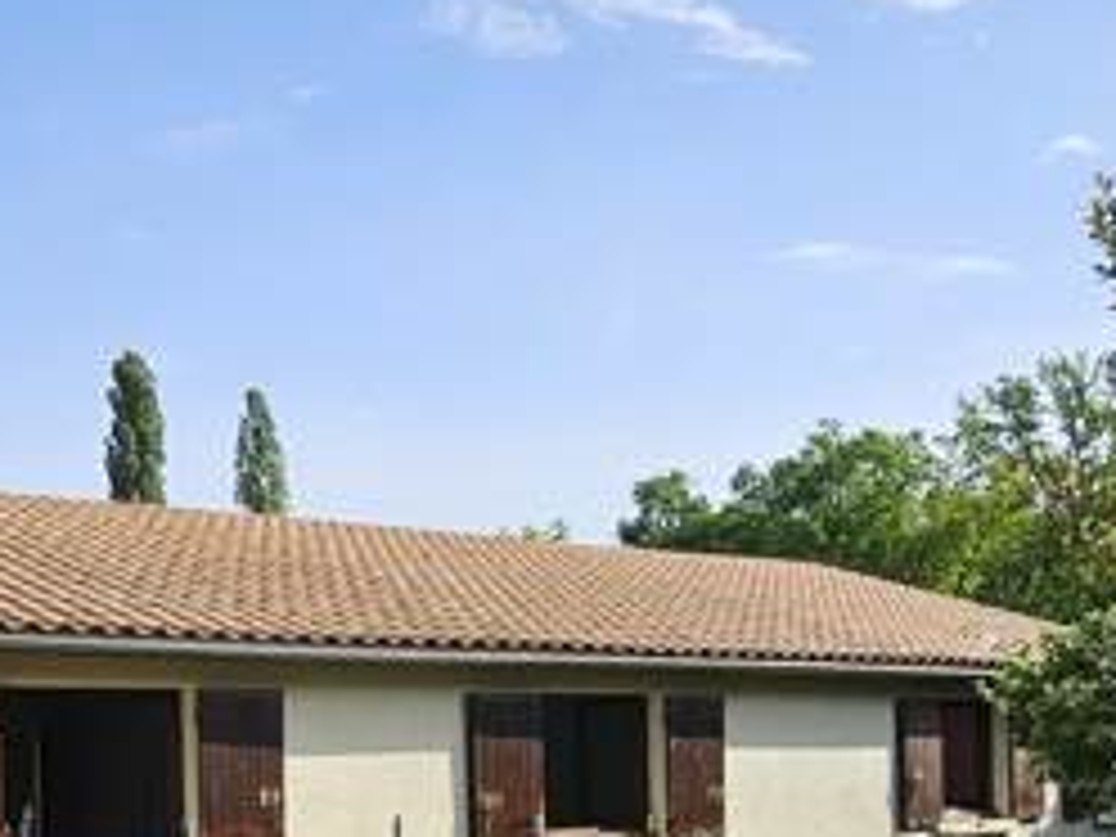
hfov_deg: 43.7
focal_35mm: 42
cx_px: 310
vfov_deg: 32.2
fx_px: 1354
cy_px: 796
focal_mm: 2.2
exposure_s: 1/1962
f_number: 2.2
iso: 50
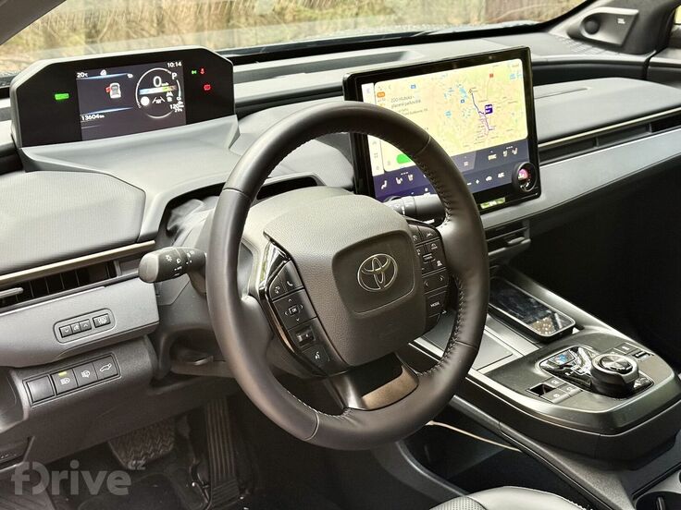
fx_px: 944
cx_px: 340
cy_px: 255
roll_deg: +1.8
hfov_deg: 39.7
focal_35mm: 48
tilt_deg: -18.0
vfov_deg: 30.3
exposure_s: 1/40
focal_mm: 6.76
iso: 400
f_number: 1.78
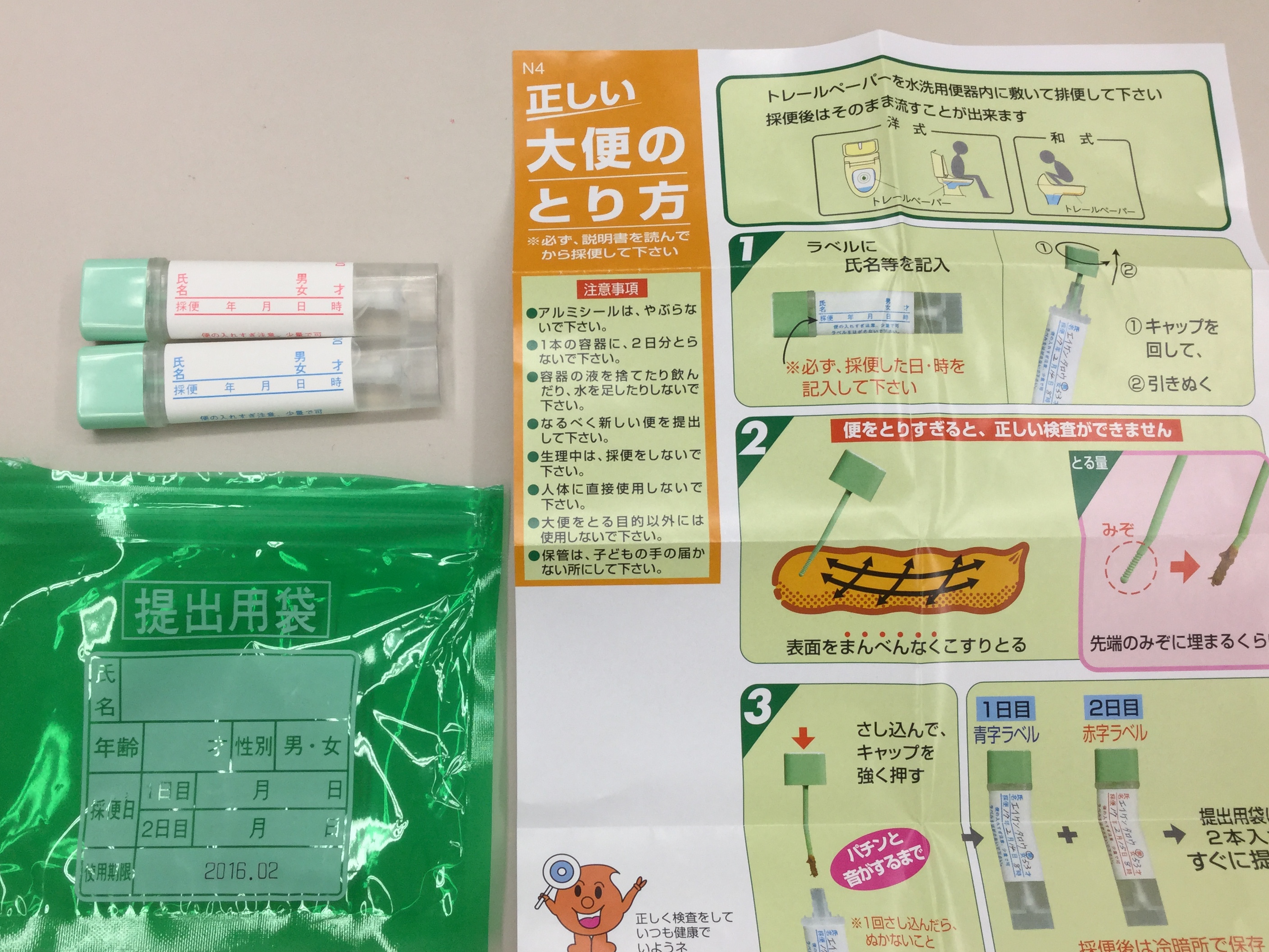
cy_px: 499
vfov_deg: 39.6
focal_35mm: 36
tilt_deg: -80.3
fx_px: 1320
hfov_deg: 51.3
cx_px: 606
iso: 32
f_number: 2.4
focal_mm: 3.3
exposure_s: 1/120
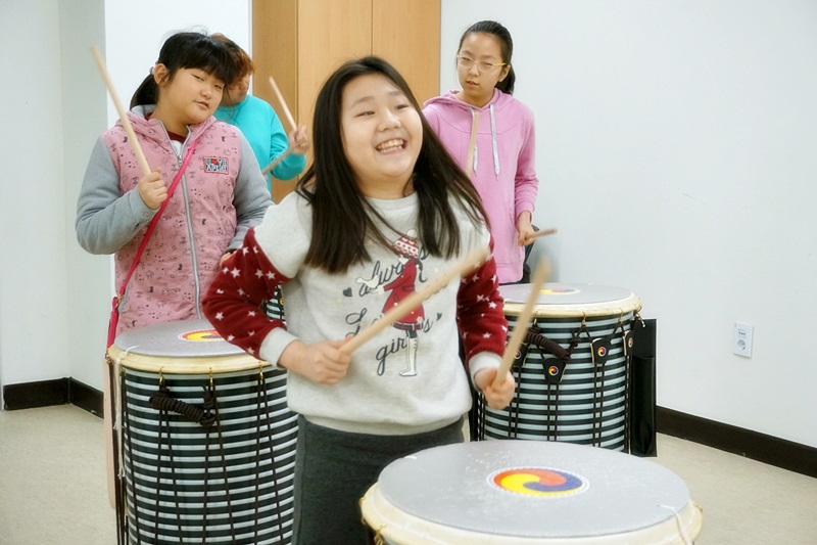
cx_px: 408
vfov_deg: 25.7
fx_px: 1191
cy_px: 272
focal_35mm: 52
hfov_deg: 37.9
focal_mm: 35
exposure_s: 1/160
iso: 1600
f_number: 5.6
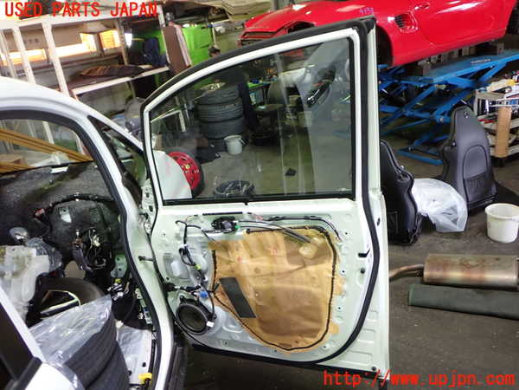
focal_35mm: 30
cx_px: 260
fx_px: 450
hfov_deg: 60.0
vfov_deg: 46.8
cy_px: 195
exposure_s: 1/30
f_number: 2.3
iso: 200
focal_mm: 5.4
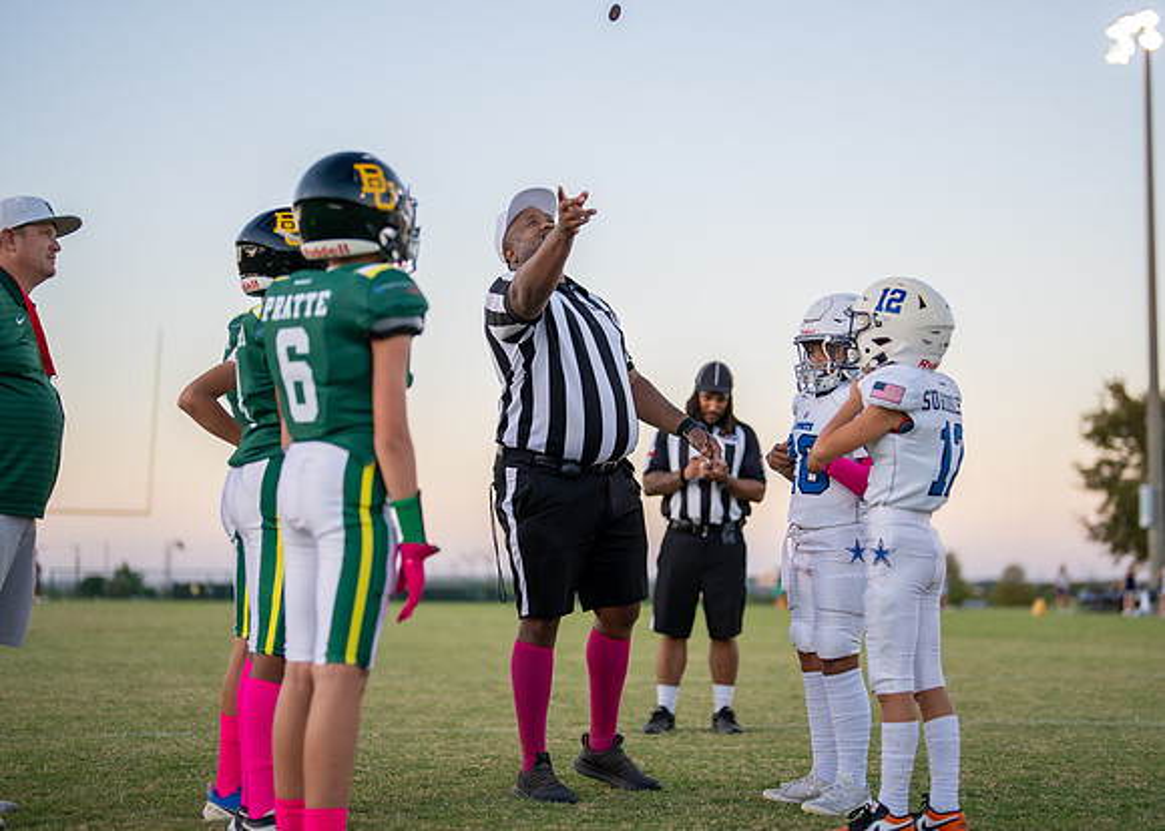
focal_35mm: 57
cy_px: 376
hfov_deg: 34.1
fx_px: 1900
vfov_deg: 24.7
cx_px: 620
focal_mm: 50
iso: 500
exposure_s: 1/1600
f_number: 1.2
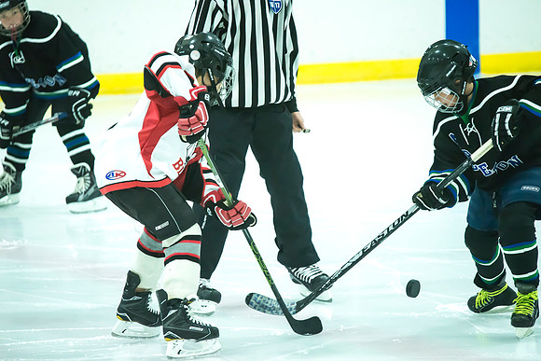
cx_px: 270
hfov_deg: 7.6
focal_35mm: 270
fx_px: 4058
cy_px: 180
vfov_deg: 5.1
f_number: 5.6
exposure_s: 1/640
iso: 6400
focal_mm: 270
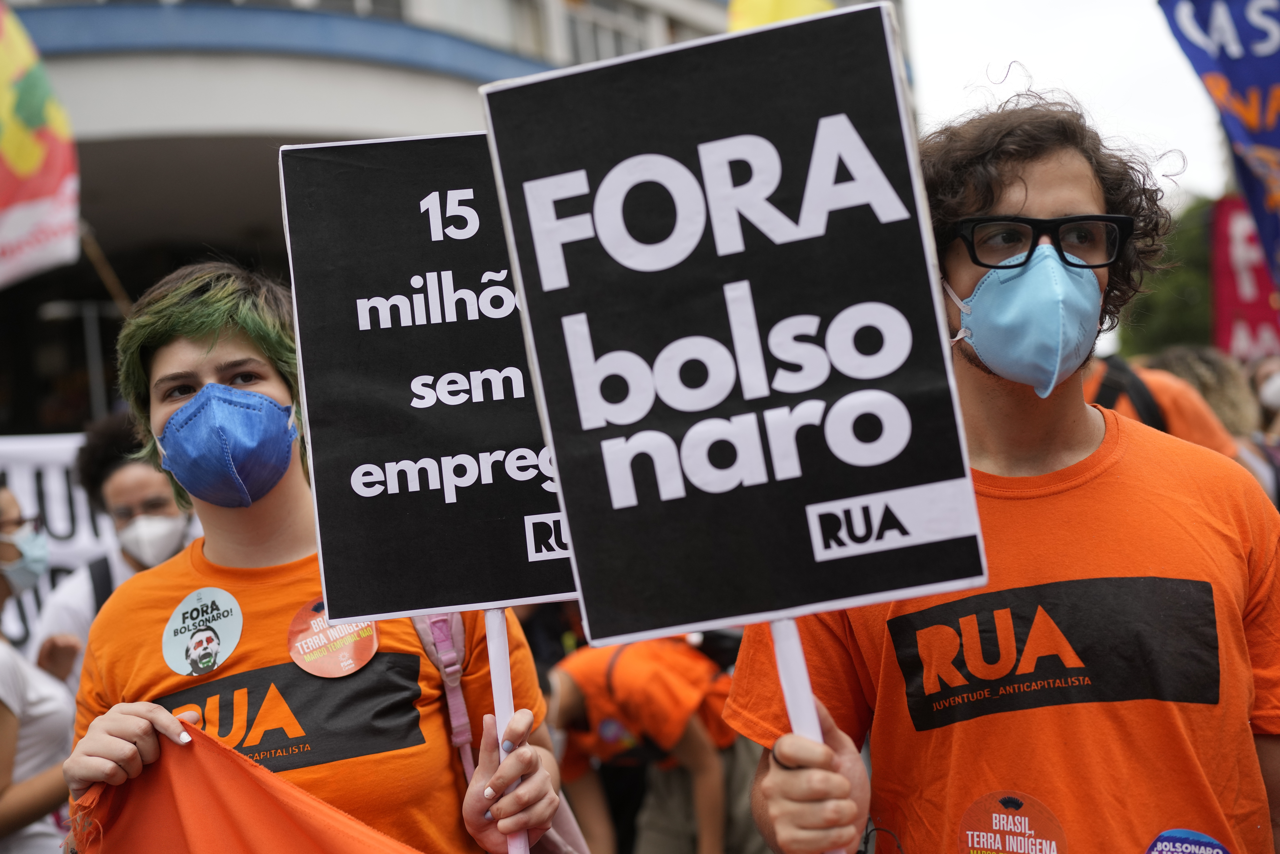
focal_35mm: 35
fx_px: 1244
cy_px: 427
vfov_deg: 37.9
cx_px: 640
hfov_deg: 54.4
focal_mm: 35
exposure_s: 1/6400
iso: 500
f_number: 2
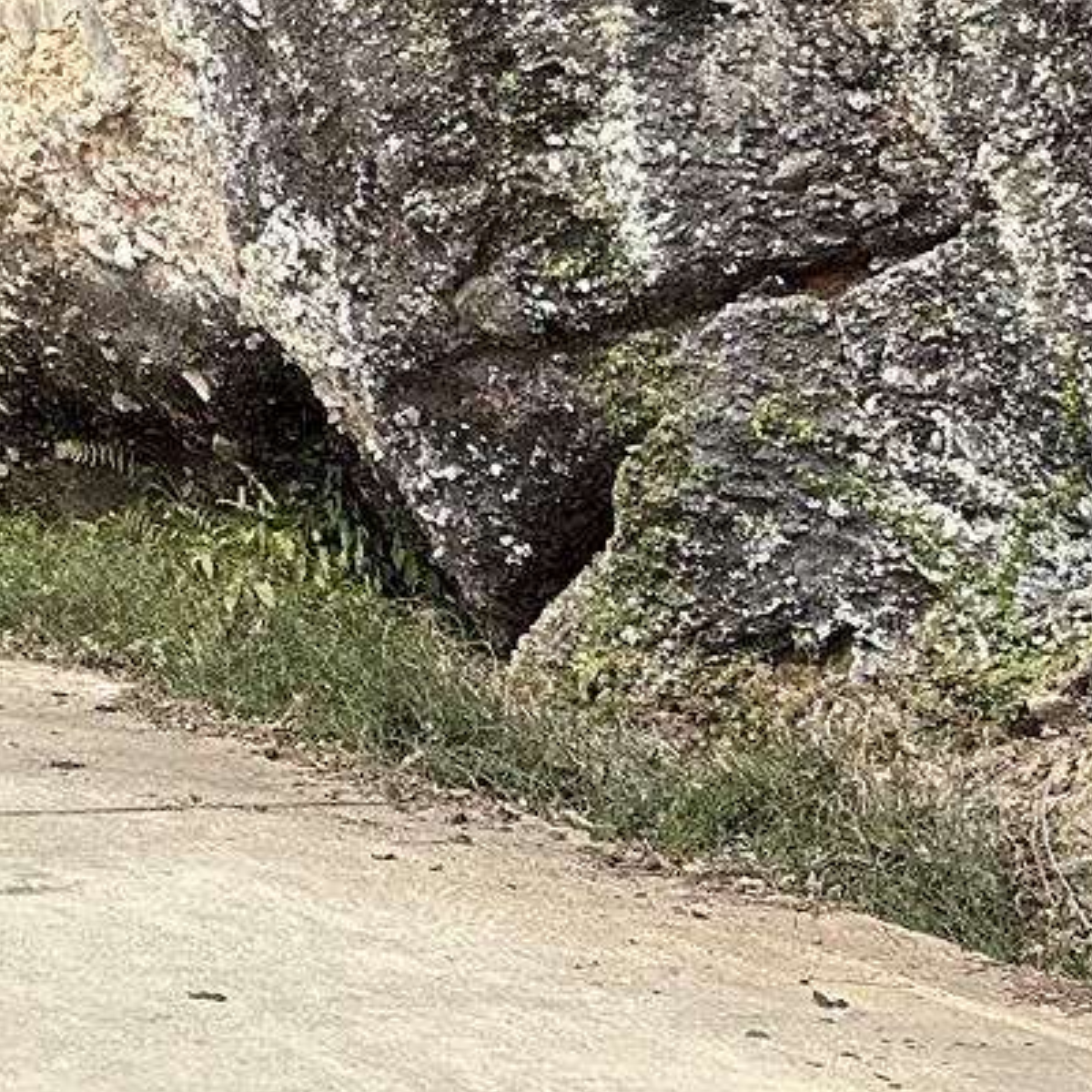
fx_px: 3783
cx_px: -1381
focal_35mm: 106
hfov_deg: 13.1
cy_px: -502
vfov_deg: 15.3
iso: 80
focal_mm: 6.86
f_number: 1.78
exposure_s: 1/1692
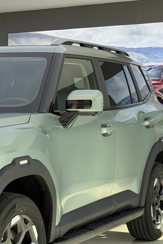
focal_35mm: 94
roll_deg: -0.1
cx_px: -42
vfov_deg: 21.6
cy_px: 160
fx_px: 638
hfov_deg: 14.0
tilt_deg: -3.5
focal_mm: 6.76
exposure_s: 1/427
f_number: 1.78
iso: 80
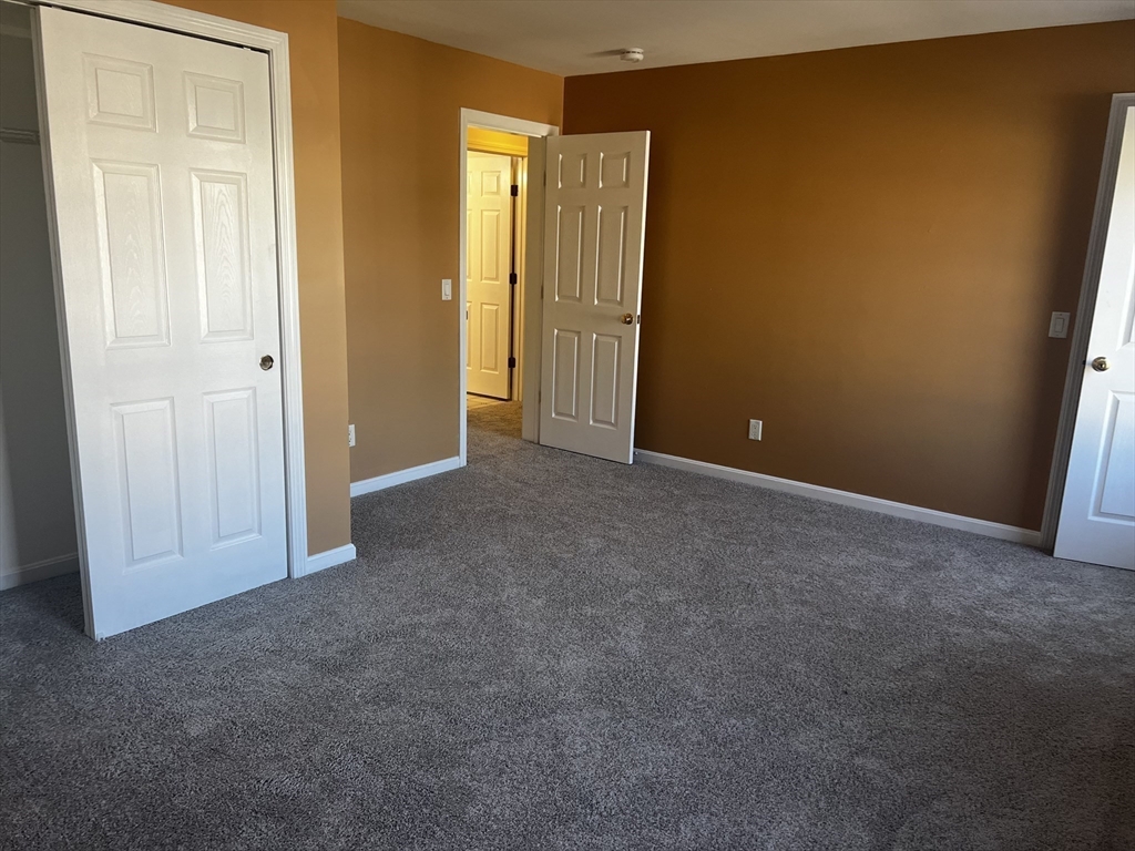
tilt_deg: -12.7
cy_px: 426
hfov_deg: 67.3
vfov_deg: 53.1
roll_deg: -1.7
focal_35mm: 26
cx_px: 568
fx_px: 852
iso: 125
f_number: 1.5
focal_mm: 5.7
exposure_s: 1/120
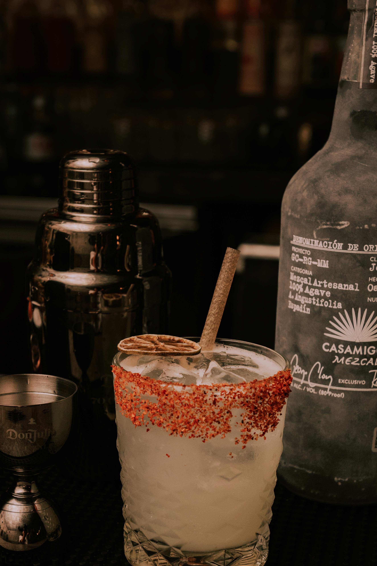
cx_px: 171
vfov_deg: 30.0
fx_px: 1052
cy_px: 349
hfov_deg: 20.3
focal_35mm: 67
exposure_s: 1/200
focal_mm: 44
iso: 1250
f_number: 5.6
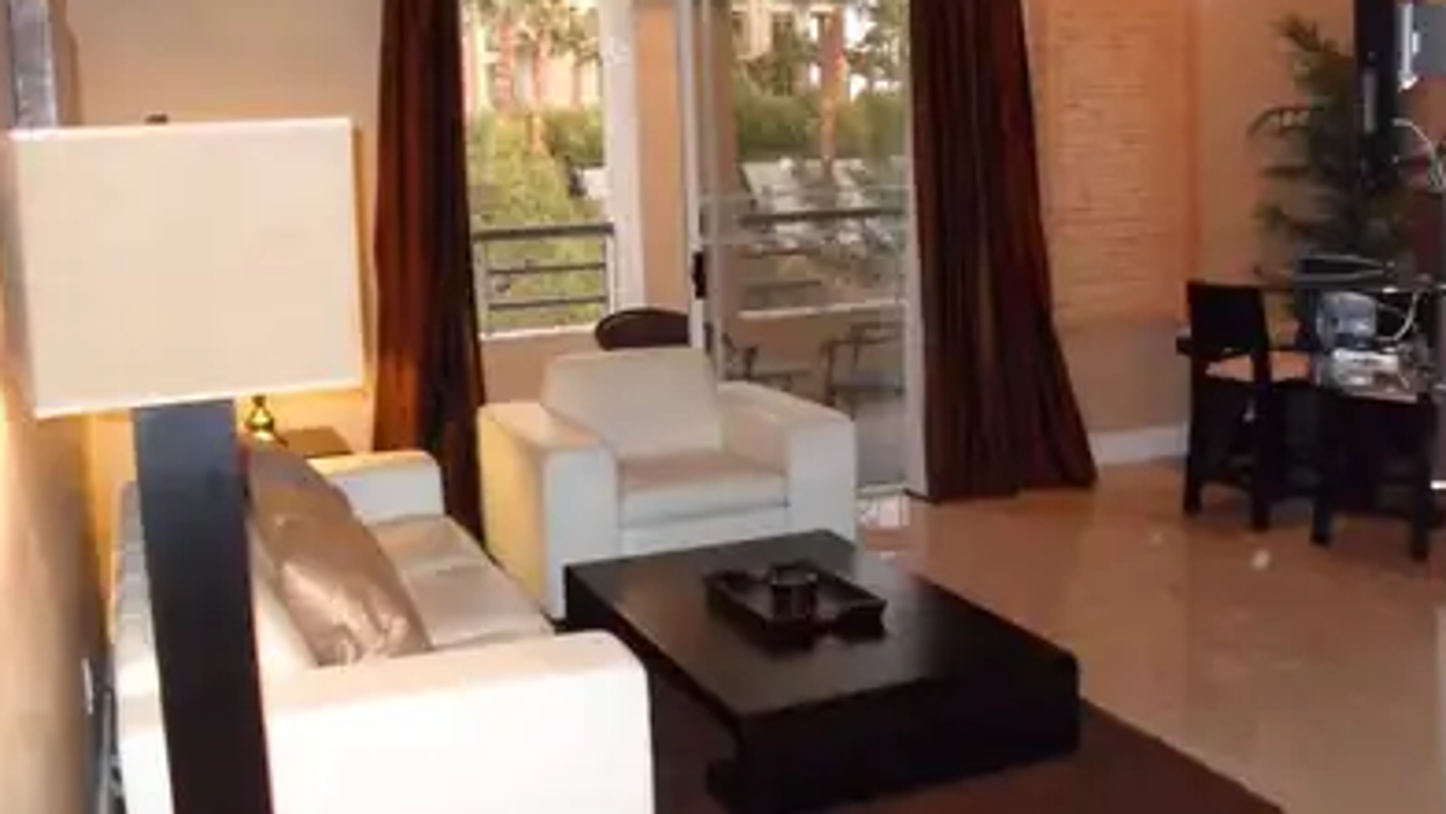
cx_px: 717
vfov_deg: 30.4
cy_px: 355
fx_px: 1495
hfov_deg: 51.6
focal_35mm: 39
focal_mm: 6.3
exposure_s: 1/45
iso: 400
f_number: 3
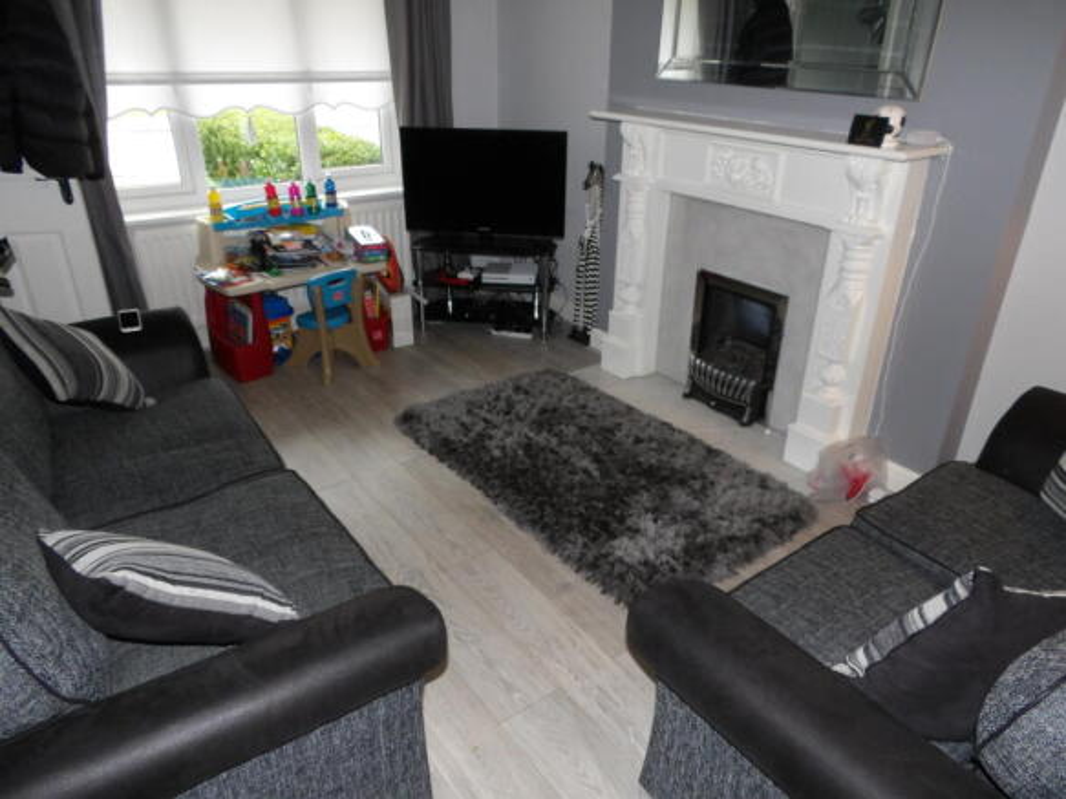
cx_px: 533
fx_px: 739
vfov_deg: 56.8
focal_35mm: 24
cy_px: 400
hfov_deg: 71.6
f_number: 4.1
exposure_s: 1/15
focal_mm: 4.3
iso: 250
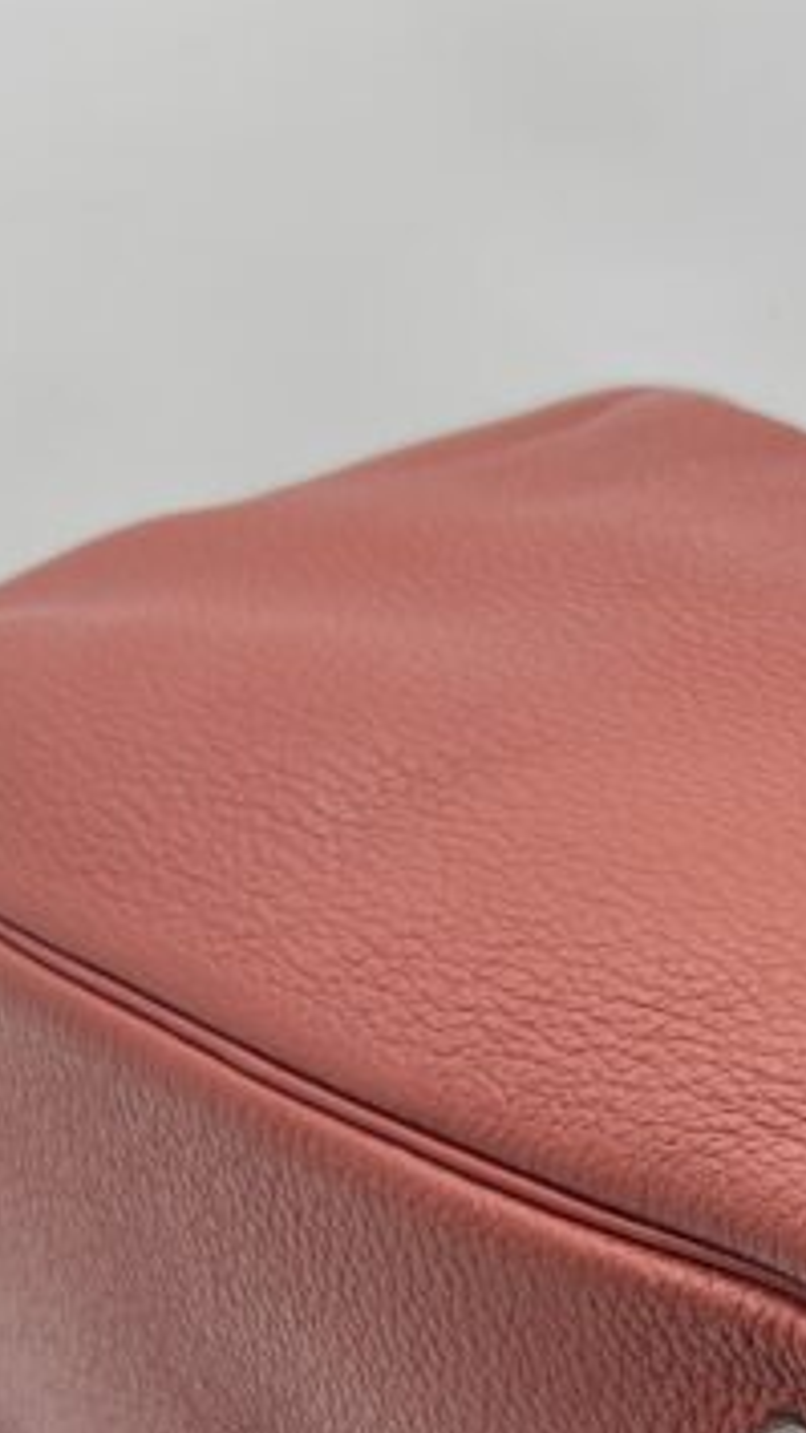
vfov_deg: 25.0
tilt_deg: -29.0
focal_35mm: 82
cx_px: 1021
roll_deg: +6.4
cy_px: 1324
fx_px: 3117
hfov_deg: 14.2
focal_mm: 5.7
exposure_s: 1/100
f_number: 1.5
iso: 50
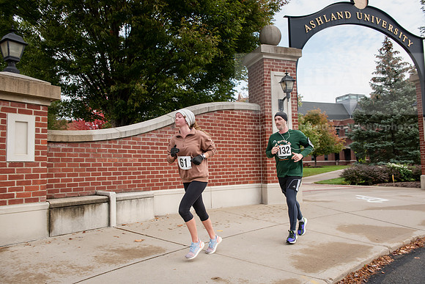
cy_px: 142
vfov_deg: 46.4
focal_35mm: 28
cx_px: 212
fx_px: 331
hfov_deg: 65.5
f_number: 5.6
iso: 500
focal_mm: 28
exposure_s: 1/400
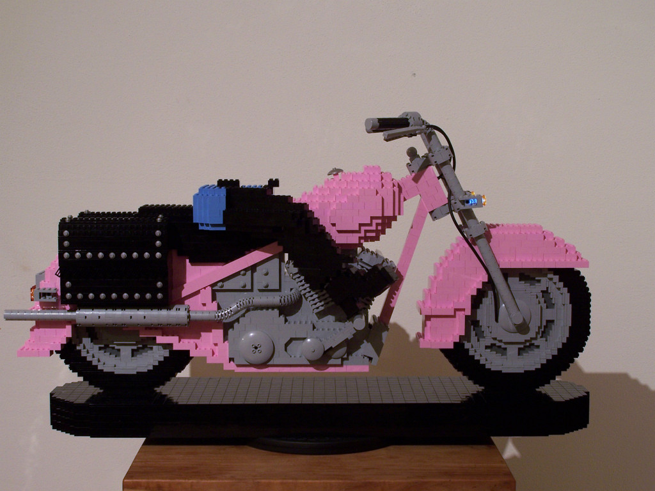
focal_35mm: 64
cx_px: 328
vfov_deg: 22.9
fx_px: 1211
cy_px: 246
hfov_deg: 30.3
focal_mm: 10.7
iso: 80
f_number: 3.2
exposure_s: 1/2
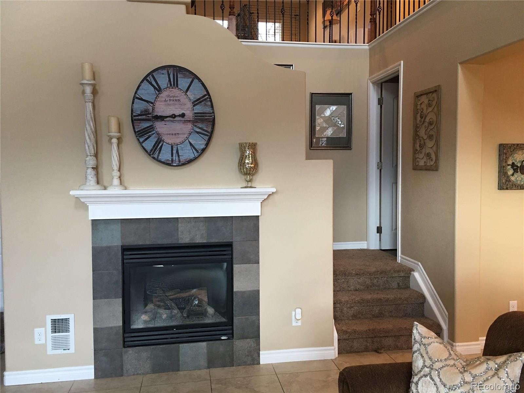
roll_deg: +0.1
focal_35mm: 29
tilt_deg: -3.2
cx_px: 262
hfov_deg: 61.7
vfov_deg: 48.2
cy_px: 196
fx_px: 439
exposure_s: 1/15
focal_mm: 4.15
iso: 64
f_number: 2.2
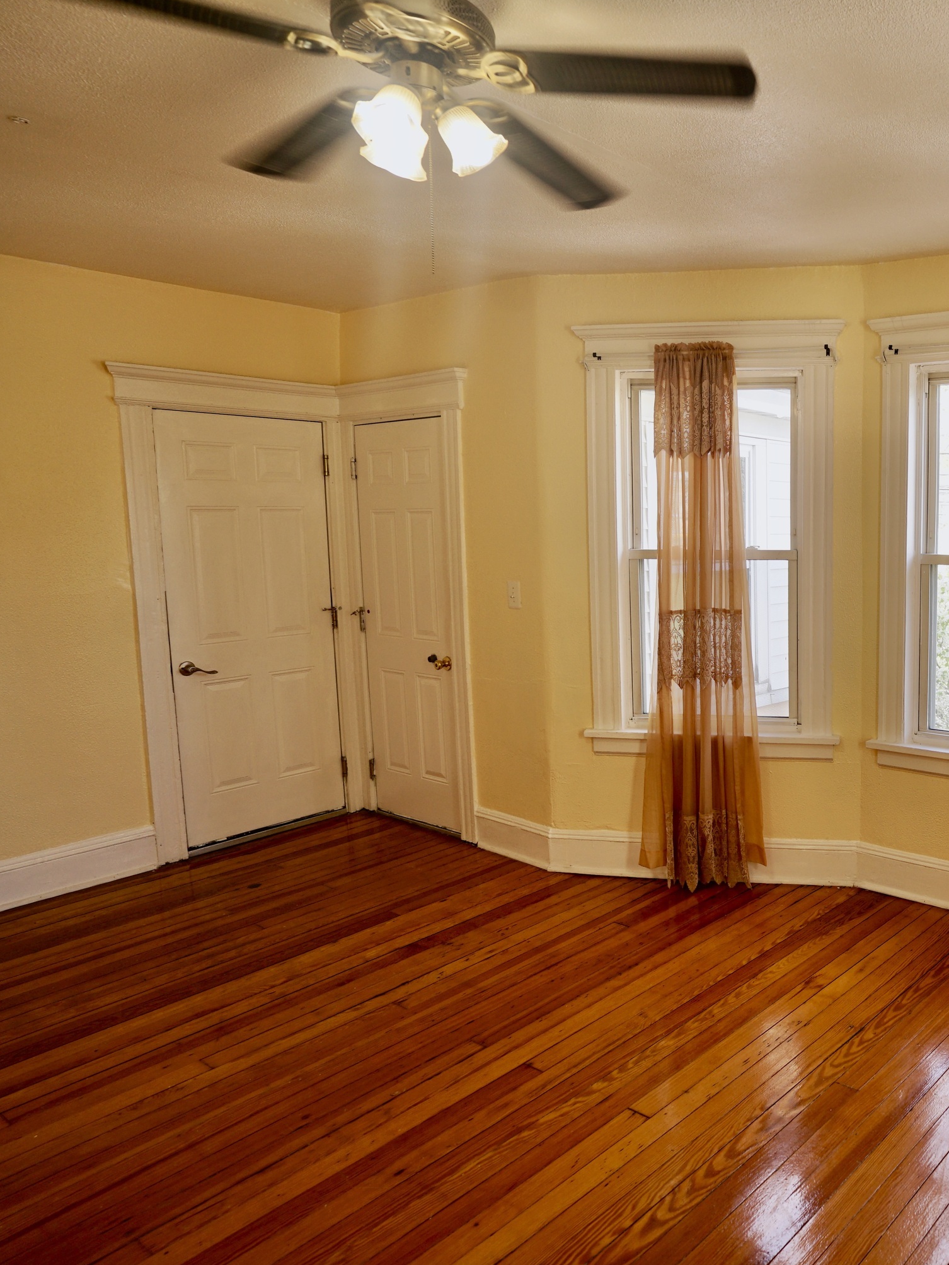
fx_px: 914
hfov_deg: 47.6
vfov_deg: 69.4
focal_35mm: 25
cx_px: 902
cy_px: 621
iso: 200
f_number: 3.5
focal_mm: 17
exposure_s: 1/100
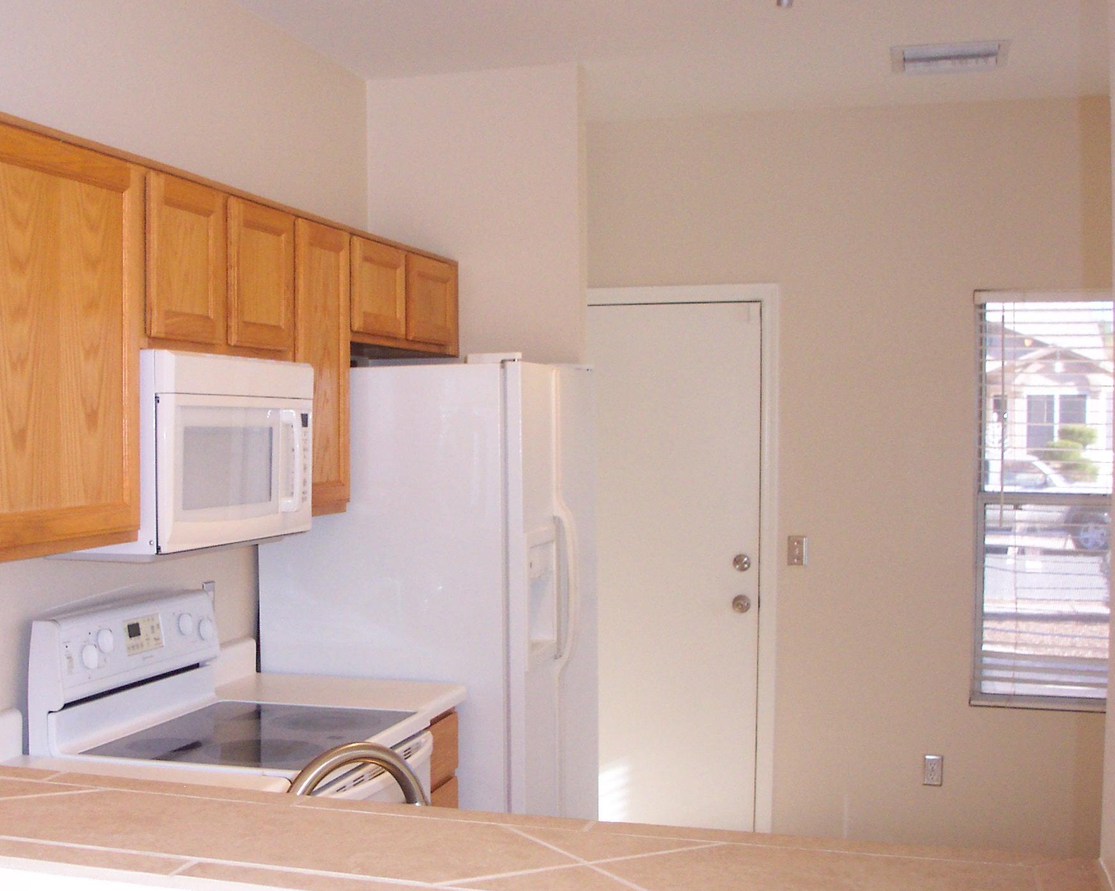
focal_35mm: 46
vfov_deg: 32.7
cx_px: 342
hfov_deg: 39.7
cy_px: 482
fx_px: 1518
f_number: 2.8
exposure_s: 1/60
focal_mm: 7.5
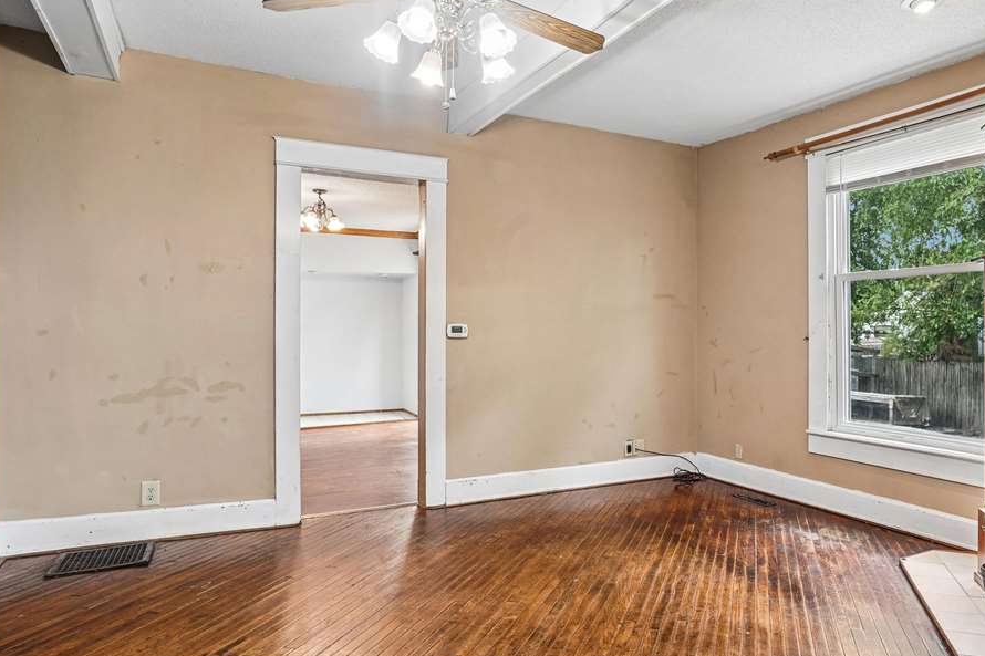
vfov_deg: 55.1
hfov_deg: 75.3
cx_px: 591
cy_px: 339
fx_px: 629
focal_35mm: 23
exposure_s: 1/8
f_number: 9
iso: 400
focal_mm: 16
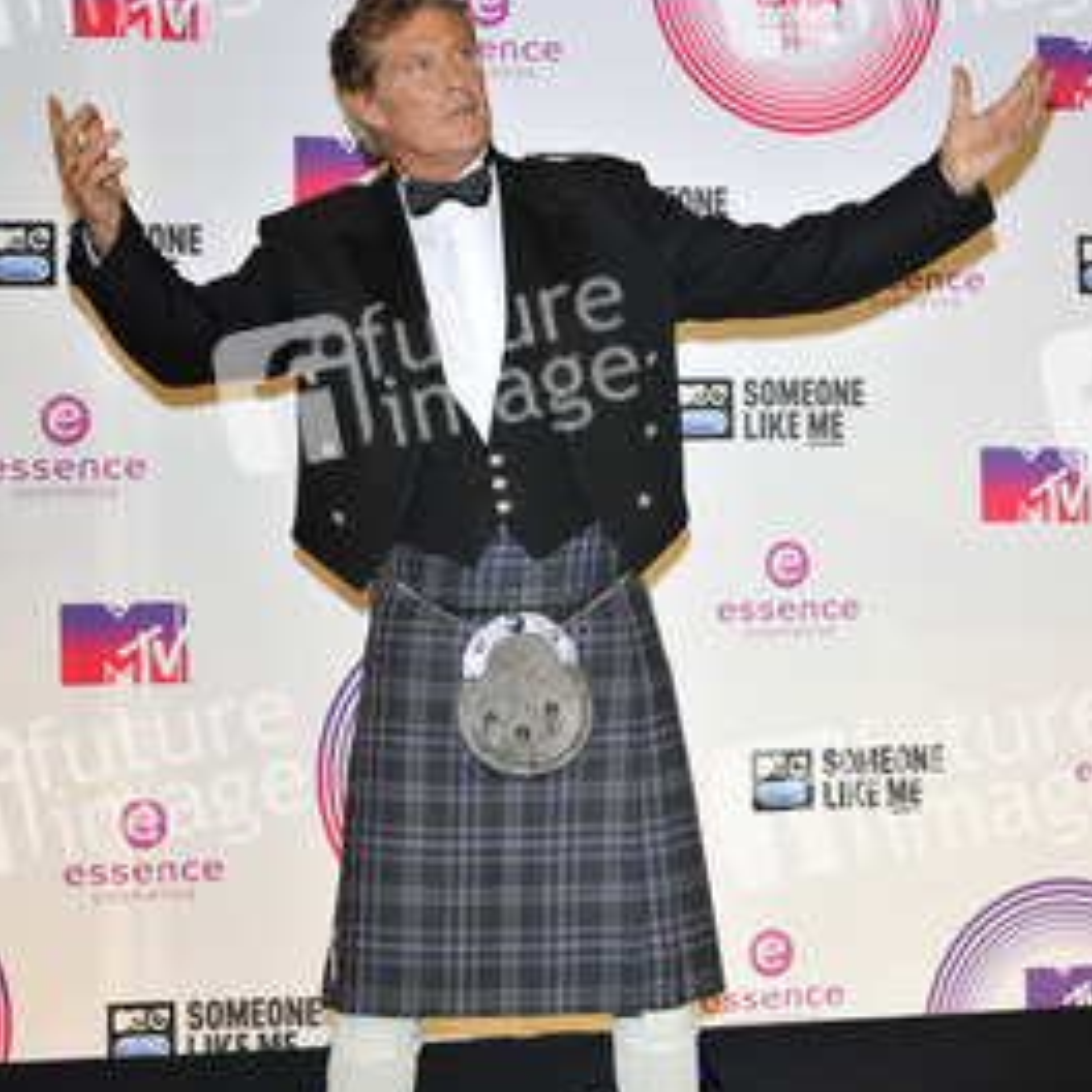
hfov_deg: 16.9
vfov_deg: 16.9
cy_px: 583
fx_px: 3676
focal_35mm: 103
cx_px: 548
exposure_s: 1/250
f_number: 7.1
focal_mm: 80
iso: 800
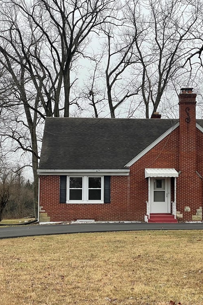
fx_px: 617
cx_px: 156
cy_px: 151
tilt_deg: +3.5
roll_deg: -0.4
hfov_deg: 18.5
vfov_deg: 27.7
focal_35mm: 73
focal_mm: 6
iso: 25
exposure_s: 1/226
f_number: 2
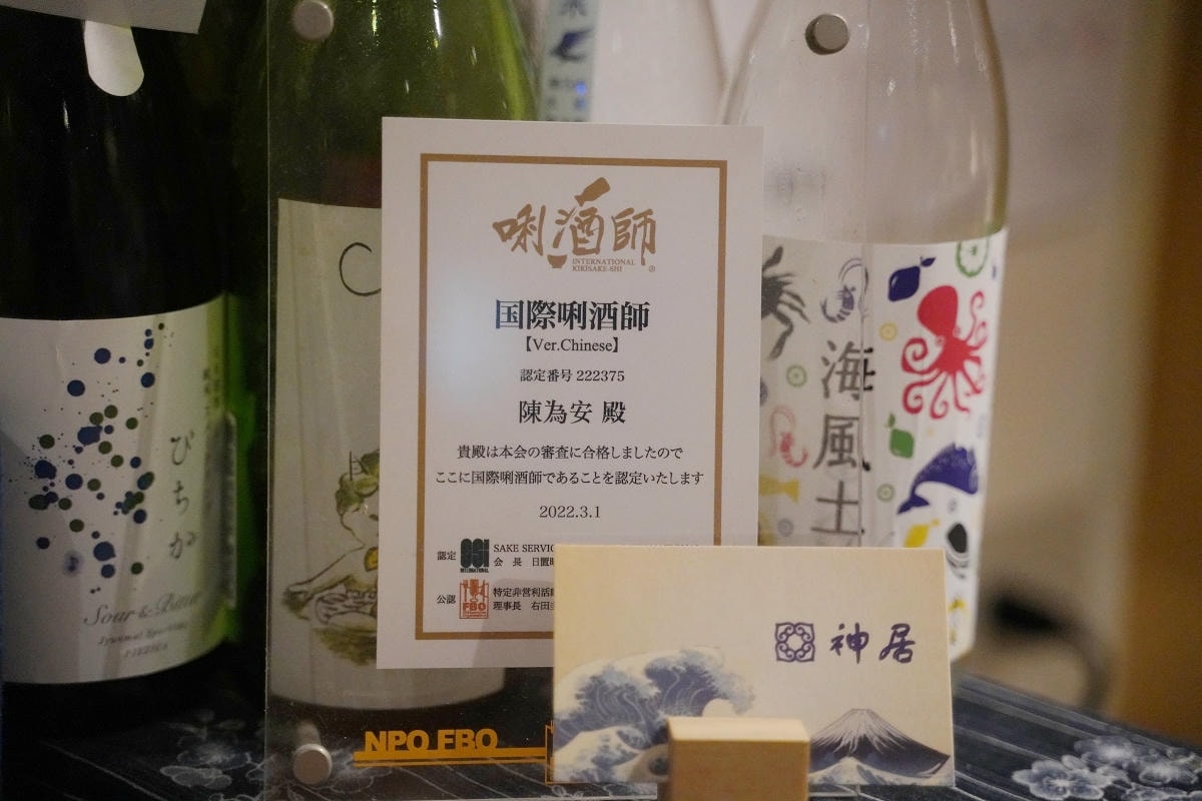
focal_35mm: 75
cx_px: 601
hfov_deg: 27.0
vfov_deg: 18.2
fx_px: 2504
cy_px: 400
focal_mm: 75
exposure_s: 1/160
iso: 8000
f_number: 2.8
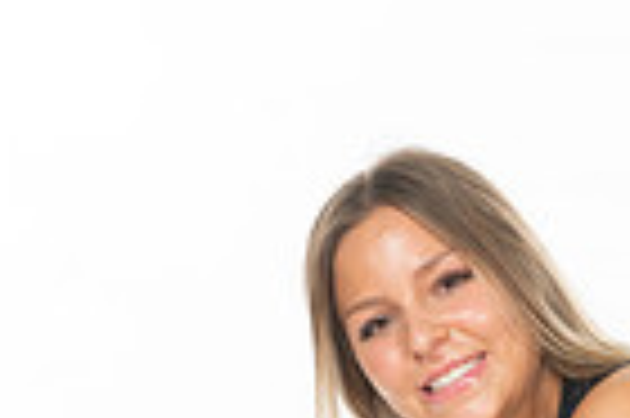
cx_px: 441
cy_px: 1002
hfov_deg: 9.1
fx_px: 3933
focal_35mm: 225
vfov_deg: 5.9
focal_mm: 70
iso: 800
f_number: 7.1
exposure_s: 1/320
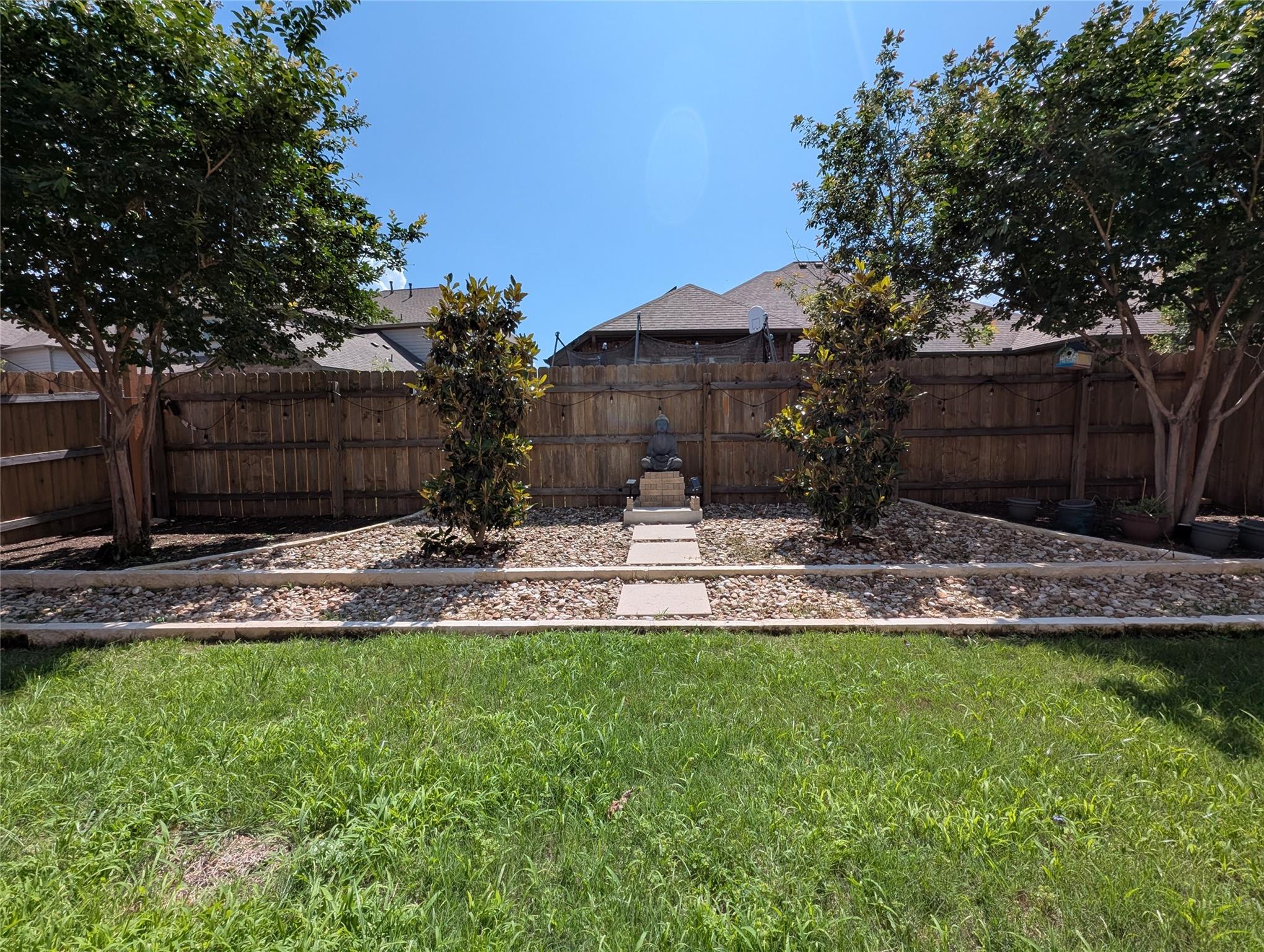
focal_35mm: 13
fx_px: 475
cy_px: 476
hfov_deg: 106.1
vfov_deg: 90.1
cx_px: 632
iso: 49
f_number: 2.2
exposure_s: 1/1818
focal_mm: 1.95
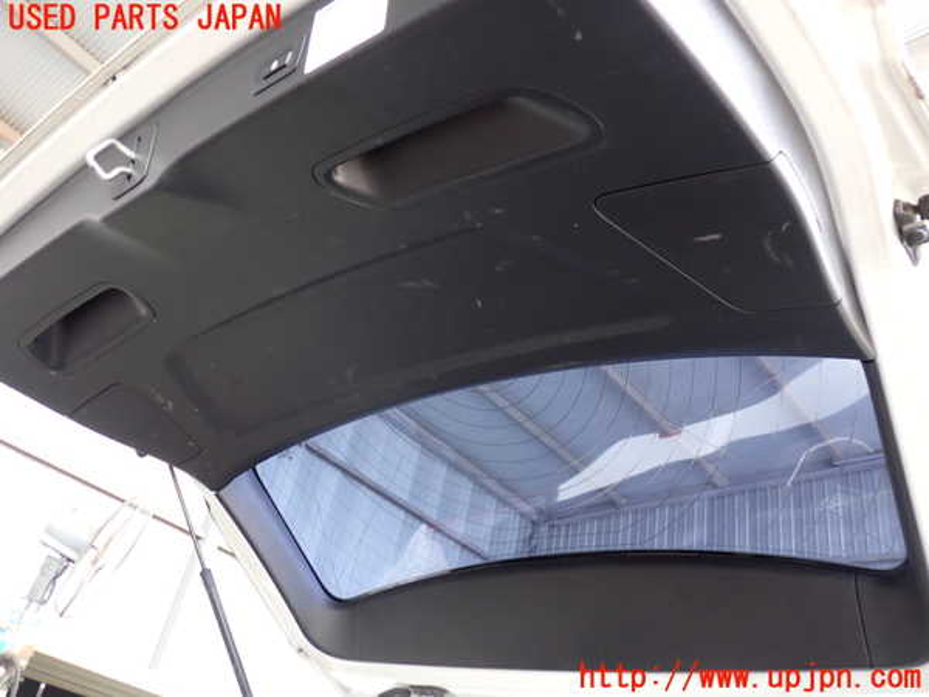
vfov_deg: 46.8
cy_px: 348
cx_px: 464
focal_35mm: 30
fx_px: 805
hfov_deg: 60.0
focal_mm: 5.4
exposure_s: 1/60
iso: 200
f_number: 2.3
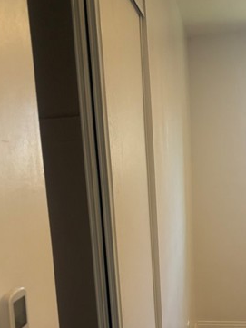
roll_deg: +4.0
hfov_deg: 31.4
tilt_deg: -10.1
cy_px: 257
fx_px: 436
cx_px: 140
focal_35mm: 46
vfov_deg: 39.8
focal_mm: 5.96
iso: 125
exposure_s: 1/120
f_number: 1.6
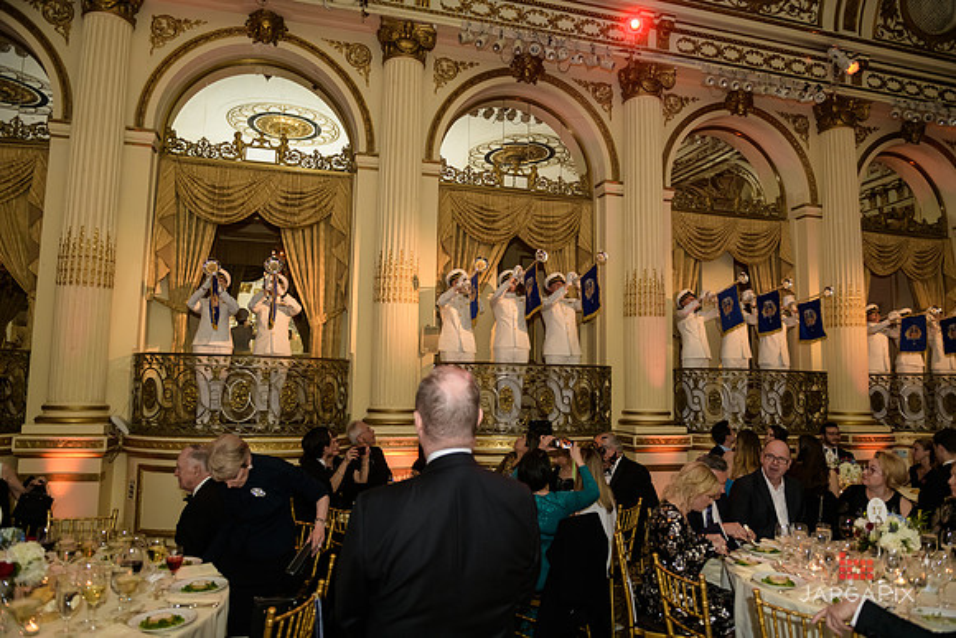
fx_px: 637
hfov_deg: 73.7
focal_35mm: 24
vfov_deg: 53.2
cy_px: 319
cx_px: 478
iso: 1600
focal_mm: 24
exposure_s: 1/100
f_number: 3.2
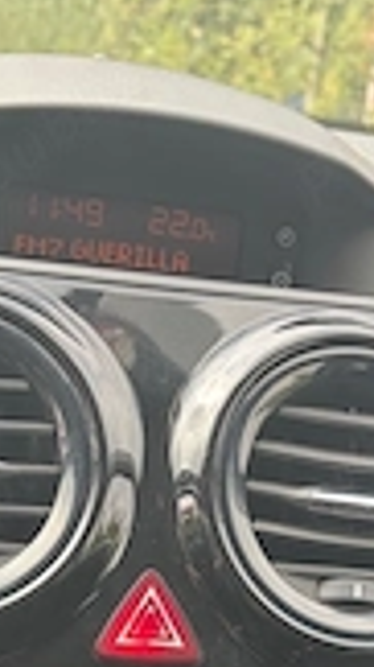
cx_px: 189
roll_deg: -5.8
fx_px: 1235
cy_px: 786
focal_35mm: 70
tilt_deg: -24.3
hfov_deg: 17.2
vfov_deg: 26.9
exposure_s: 1/170
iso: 50
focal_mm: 5.96
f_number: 1.6
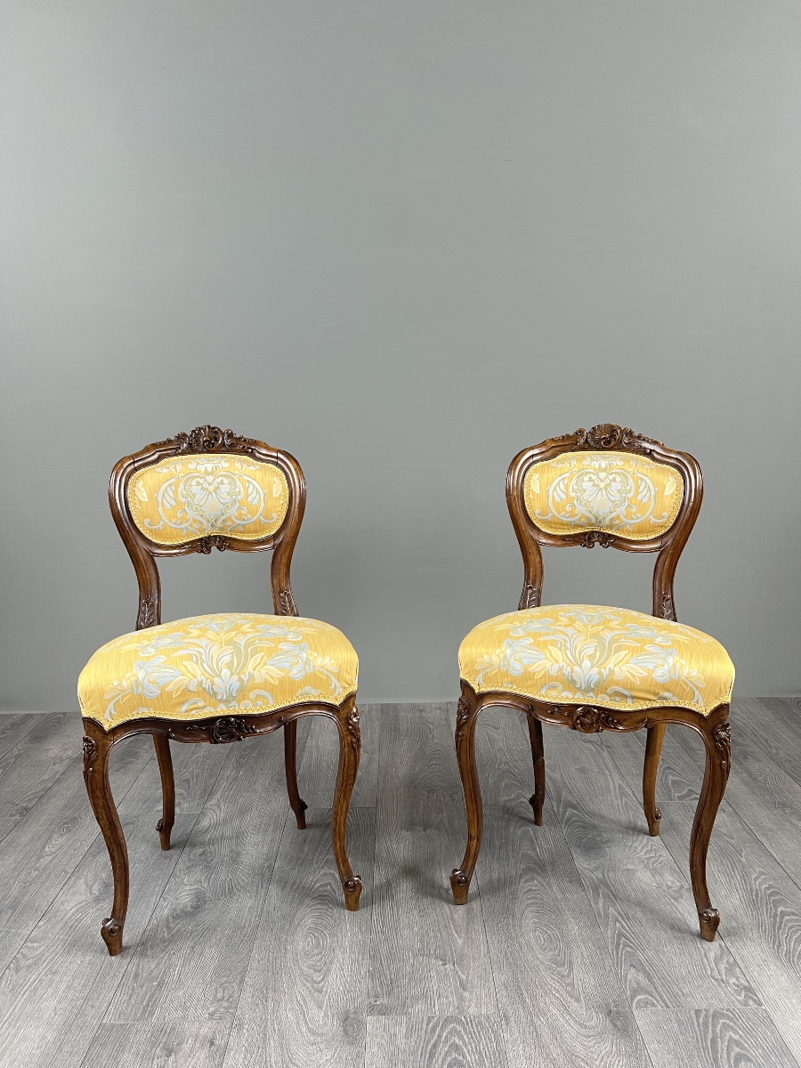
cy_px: 534
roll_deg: +0.0
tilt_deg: -8.9
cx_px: 400
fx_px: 802
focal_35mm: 26
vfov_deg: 67.3
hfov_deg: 53.1
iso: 80
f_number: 1.5
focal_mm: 5.7
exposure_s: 1/50
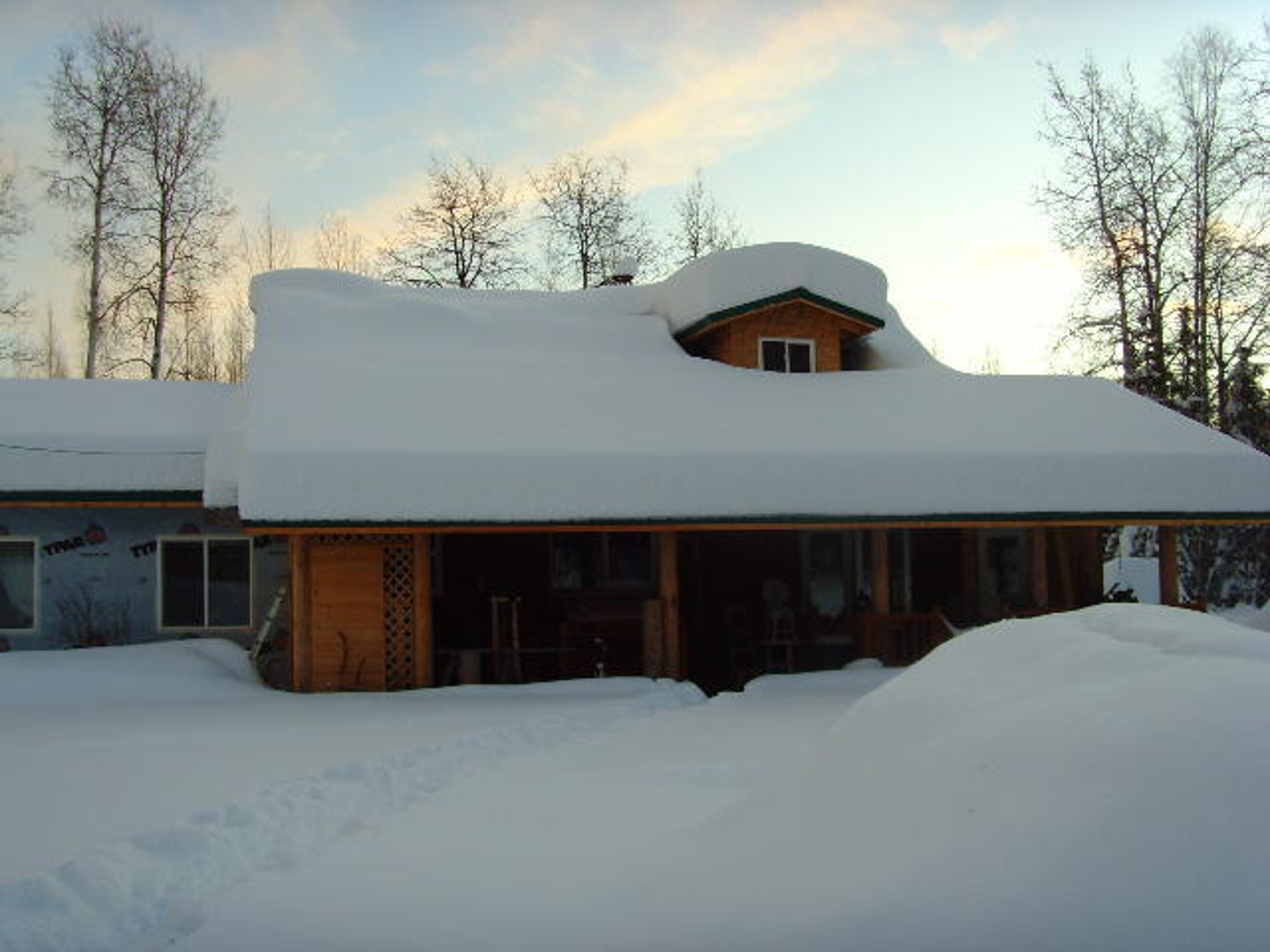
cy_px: 476
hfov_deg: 47.9
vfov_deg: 36.8
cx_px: 635
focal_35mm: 39
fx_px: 1431
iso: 80
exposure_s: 1/125
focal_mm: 6.6
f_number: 3.5
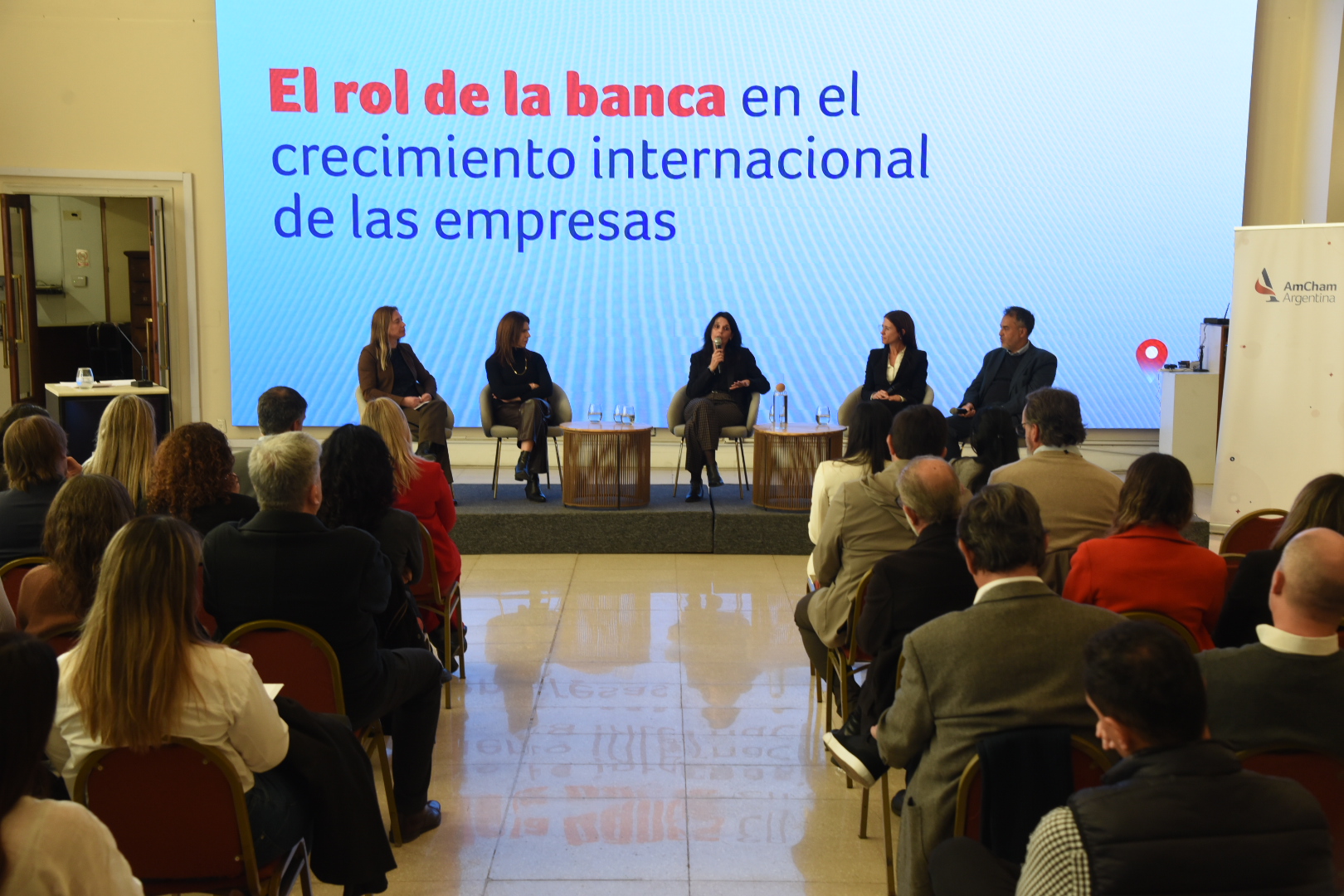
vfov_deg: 28.1
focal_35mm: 48
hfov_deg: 41.1
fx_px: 1792
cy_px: 448
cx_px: 672
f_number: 6.3
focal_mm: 48
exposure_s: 1/30
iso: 1250
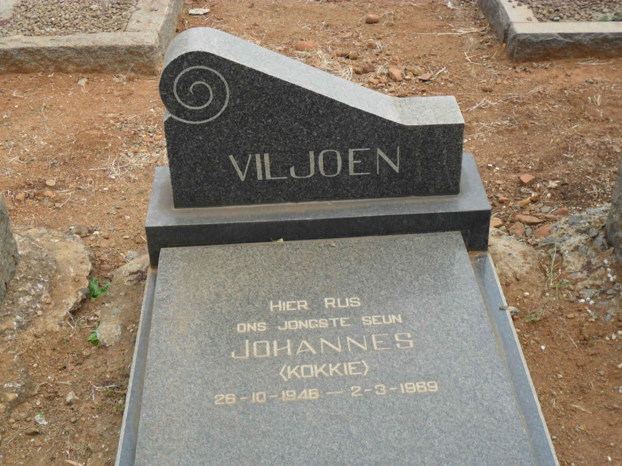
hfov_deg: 36.8
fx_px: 934
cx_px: 311
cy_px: 233
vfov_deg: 28.0
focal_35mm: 52
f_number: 5
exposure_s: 1/180
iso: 100
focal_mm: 9.3
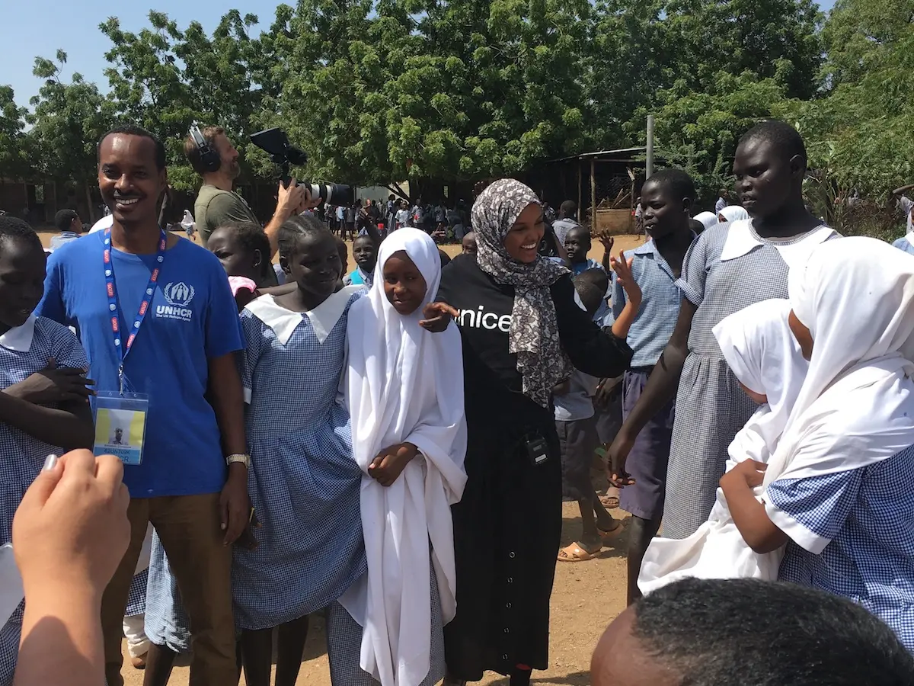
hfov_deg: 61.7
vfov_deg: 48.2
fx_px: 766
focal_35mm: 29
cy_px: 343
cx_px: 457
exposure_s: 1/1221
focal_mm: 4.15
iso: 25
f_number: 2.2
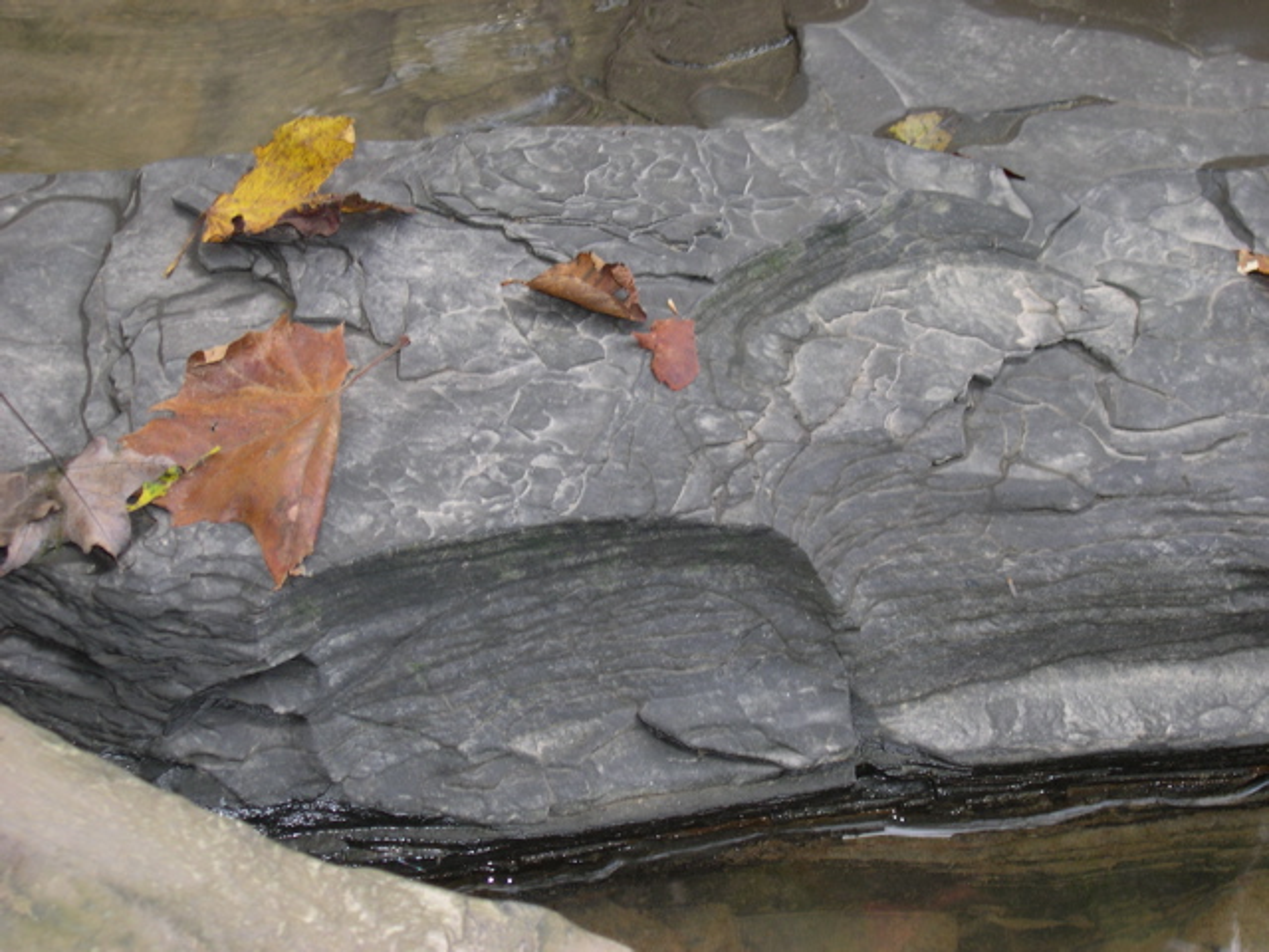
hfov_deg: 23.8
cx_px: 634
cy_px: 476
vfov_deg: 18.0
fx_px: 3006
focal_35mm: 82
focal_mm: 17.4
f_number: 4.1
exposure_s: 1/30
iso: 100
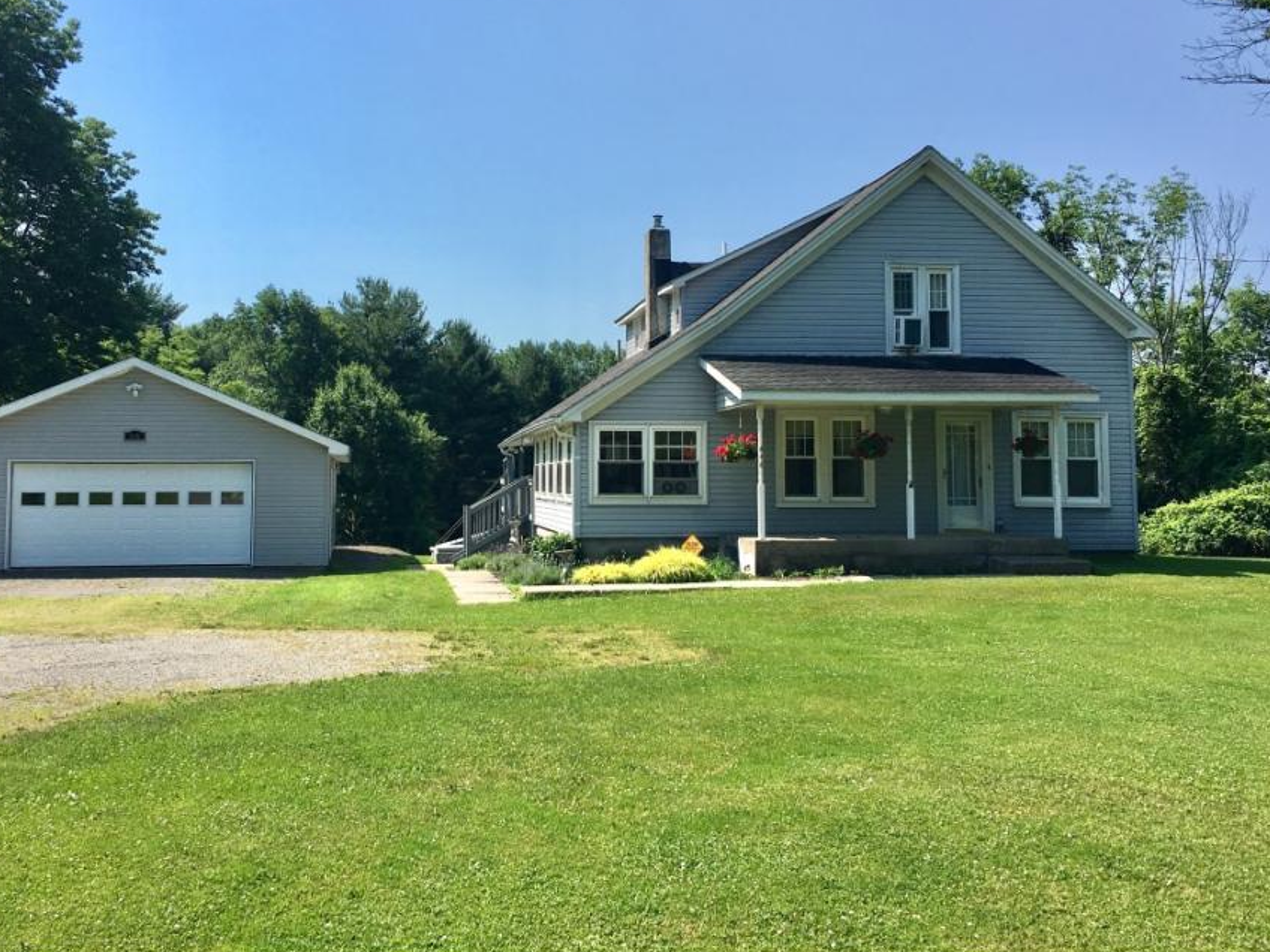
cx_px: 557
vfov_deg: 40.5
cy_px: 385
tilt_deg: +4.5
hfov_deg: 52.5
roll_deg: -0.8
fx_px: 1284
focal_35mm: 35
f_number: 2.2
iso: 25
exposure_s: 1/1832
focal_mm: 4.15
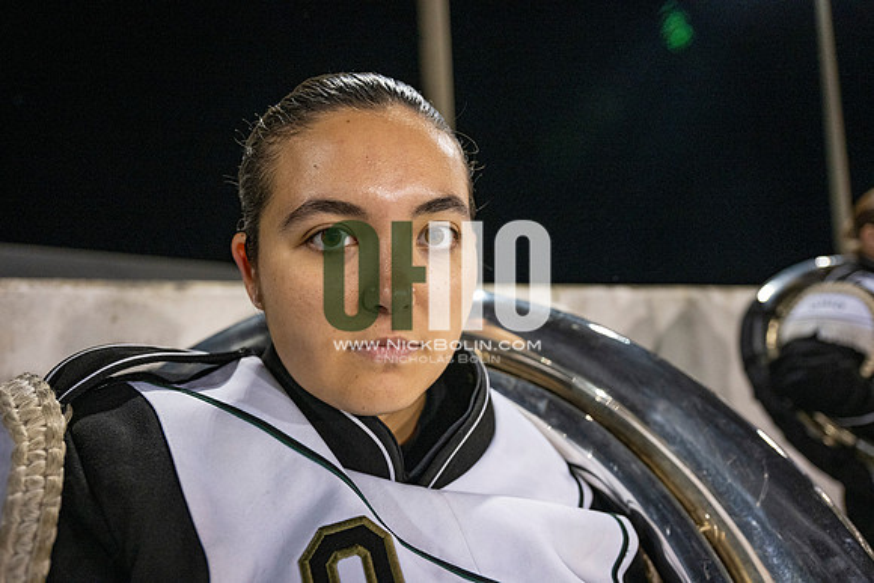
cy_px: 292
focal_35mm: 24
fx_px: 583
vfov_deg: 53.2
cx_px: 437
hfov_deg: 73.7
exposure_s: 1/500
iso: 2000
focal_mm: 24
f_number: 3.2
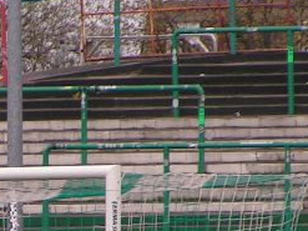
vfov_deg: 1.8
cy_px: 286
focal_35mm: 839
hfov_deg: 2.4
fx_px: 7461
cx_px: -115
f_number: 3.5
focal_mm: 39.6
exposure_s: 1/1000
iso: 80
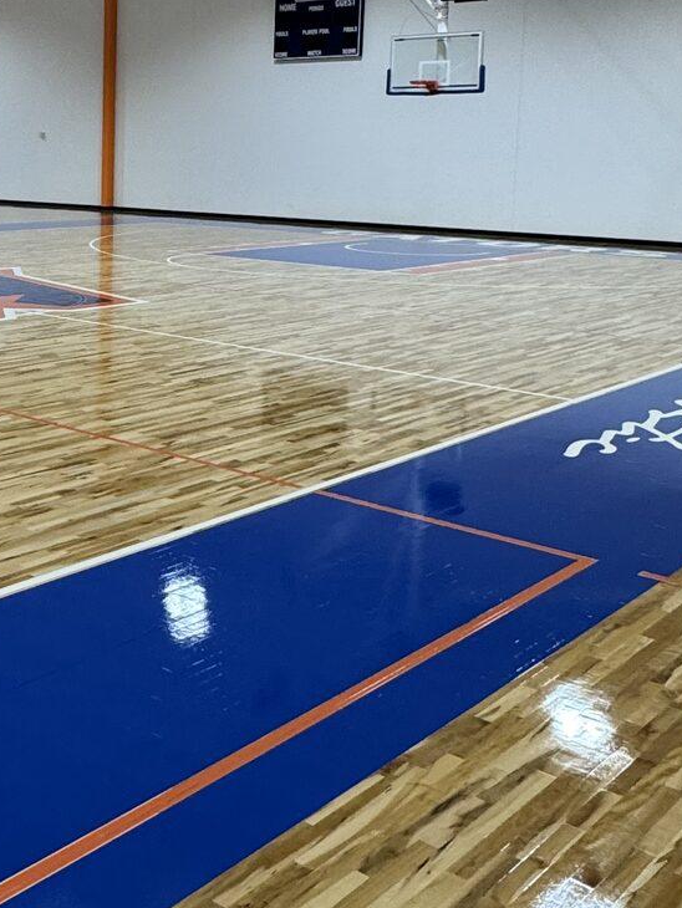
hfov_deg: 30.2
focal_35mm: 46
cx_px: 66
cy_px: 291
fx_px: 1208
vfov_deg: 40.6
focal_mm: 2.22
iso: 160
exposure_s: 1/120
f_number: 2.2
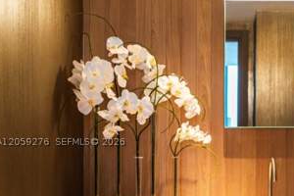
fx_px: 653
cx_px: 229
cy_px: 141
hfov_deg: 25.0
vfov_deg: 17.0
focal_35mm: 80
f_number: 2.8
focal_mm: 50
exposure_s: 1/125
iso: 2000
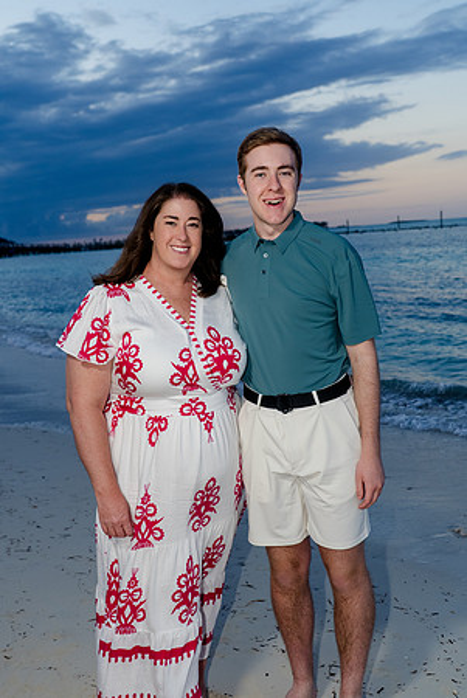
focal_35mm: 40
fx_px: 776
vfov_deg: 48.4
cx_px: 234
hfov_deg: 33.5
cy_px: 349
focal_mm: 40
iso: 400
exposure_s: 1/160
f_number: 5.6
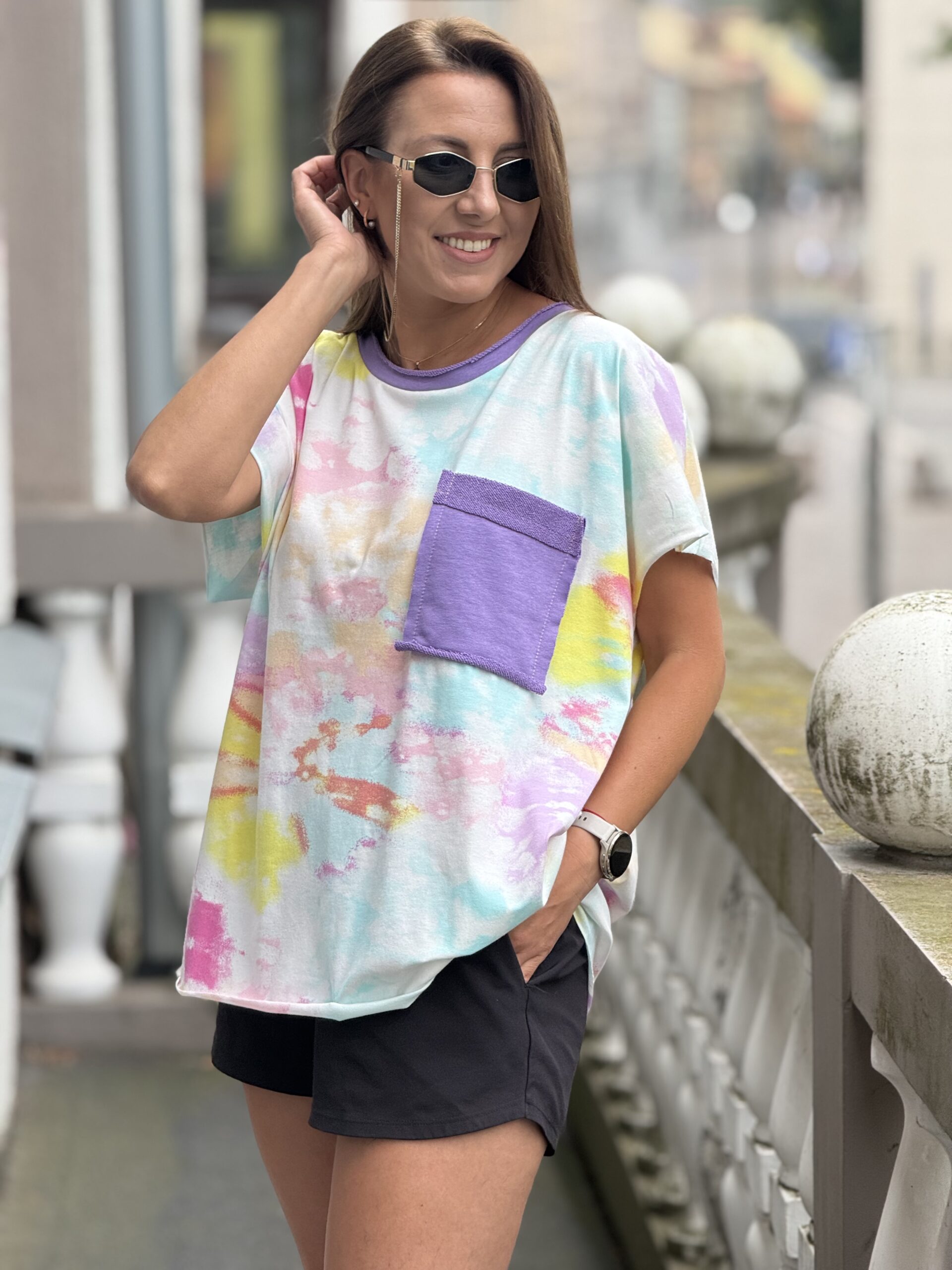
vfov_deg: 16.4
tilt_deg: -6.4
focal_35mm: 120
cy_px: 635
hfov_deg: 12.3
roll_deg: +0.3
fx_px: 4400
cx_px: 476
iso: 64
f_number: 2.8
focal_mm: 15.66
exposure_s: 1/605
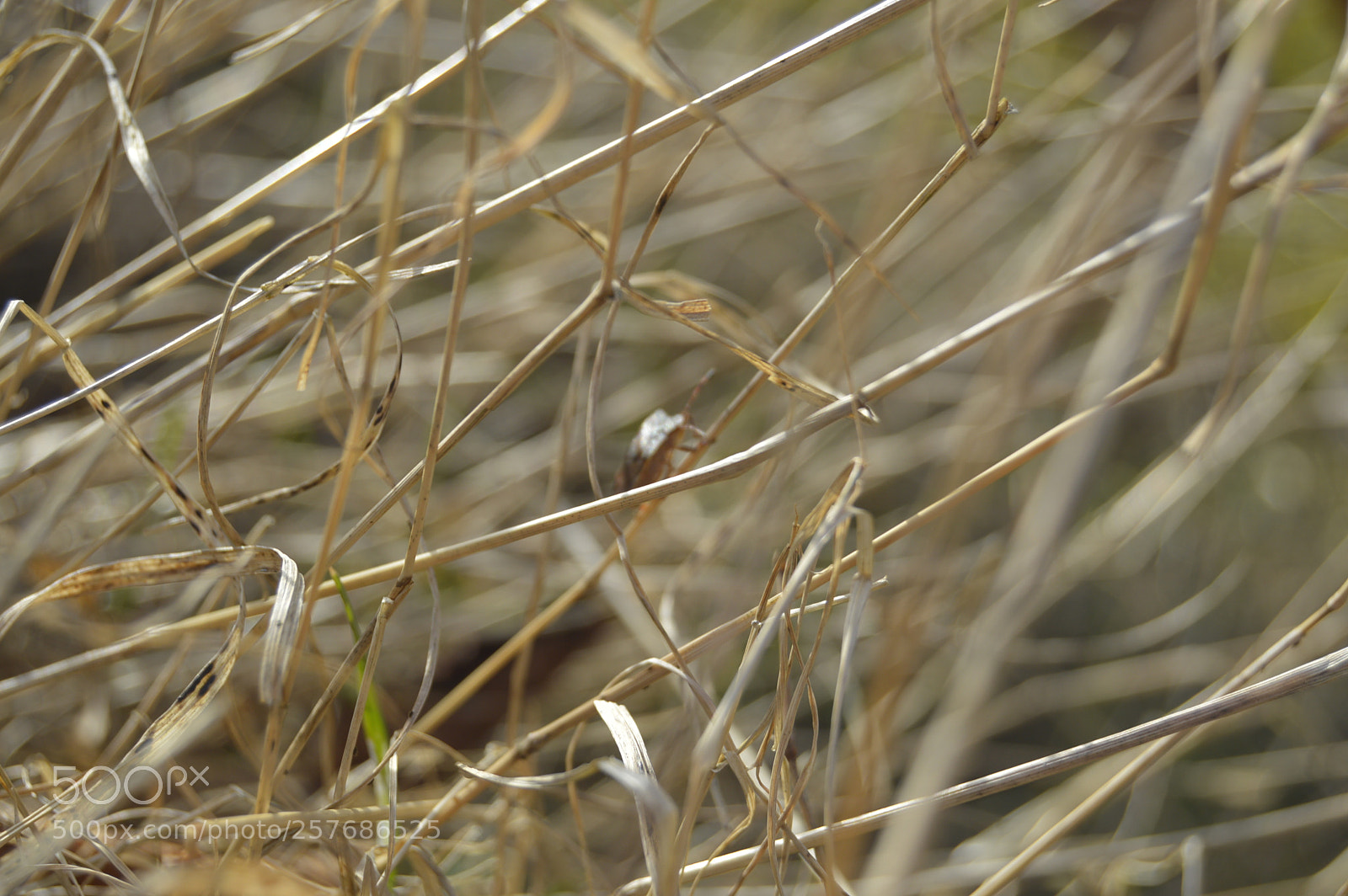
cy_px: 448
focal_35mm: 82
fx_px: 3087
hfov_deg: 24.6
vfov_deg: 16.5
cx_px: 674
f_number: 7.1
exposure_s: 1/200
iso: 100
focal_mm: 55
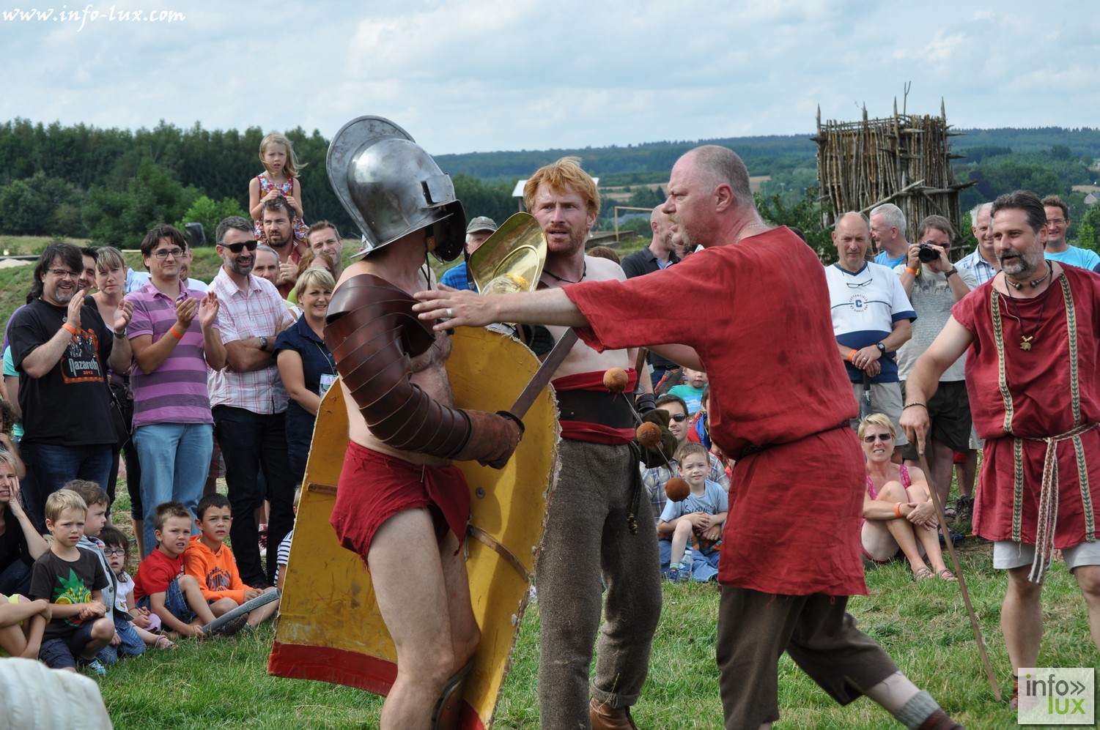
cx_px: 550
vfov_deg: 16.5
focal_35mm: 82
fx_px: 2518
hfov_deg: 24.6
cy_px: 365
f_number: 8
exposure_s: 1/250
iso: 200
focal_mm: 55
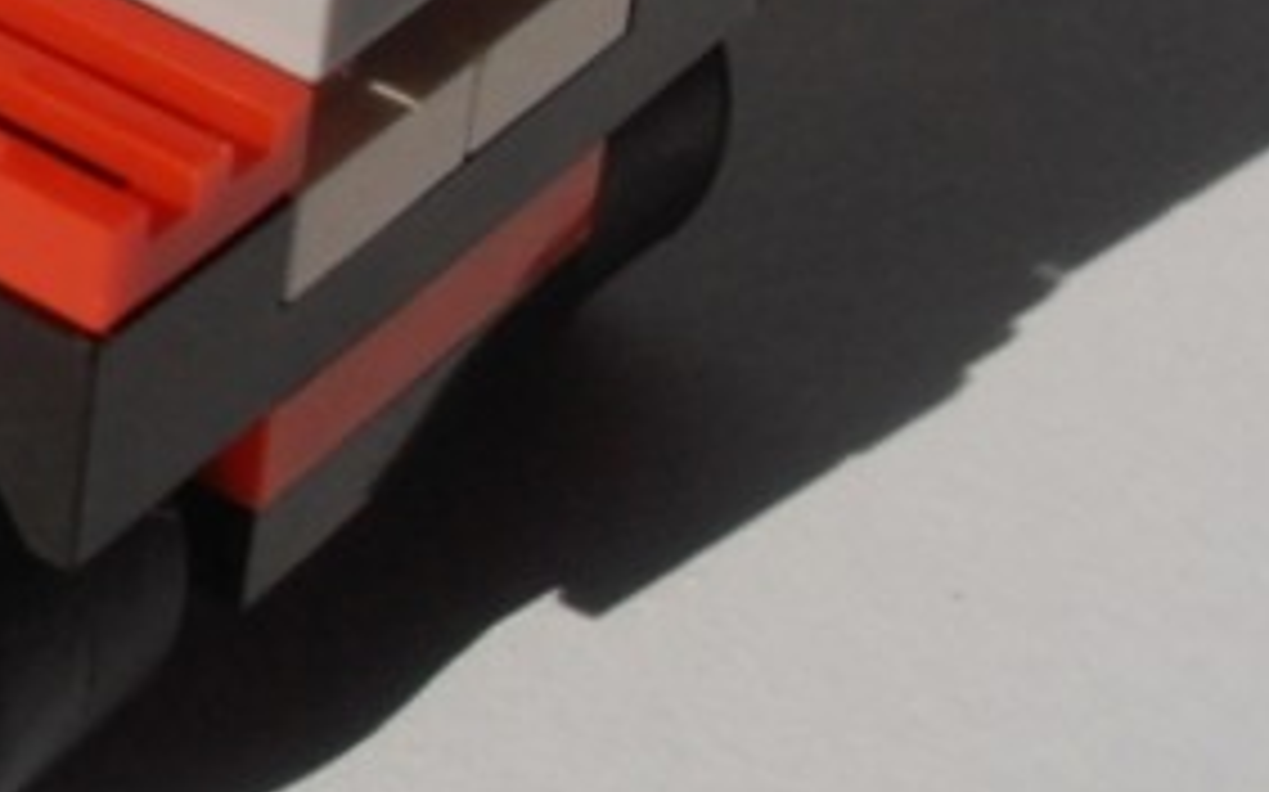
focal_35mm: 125
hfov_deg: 15.5
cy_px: -407
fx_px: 4321
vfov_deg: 10.1
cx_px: -585
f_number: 3.9
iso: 80
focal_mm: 6.61
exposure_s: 1/800
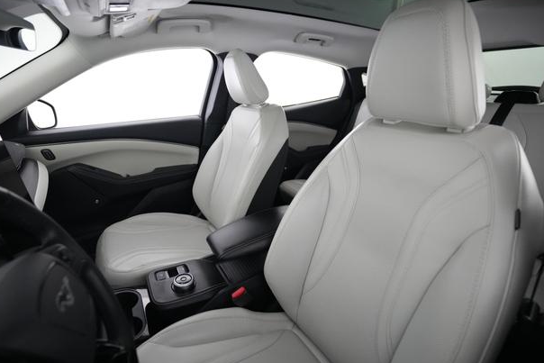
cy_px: 184
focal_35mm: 18
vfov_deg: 67.4
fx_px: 272
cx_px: 263
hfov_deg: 90.0
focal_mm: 17
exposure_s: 1/100
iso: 8000
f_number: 2.8
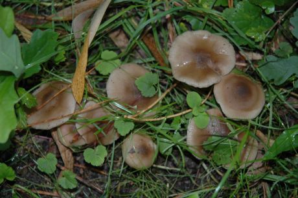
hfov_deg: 19.5
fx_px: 868
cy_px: 99
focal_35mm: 105
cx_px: 149
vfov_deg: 13.0
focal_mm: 70
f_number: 4.5
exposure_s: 1/60
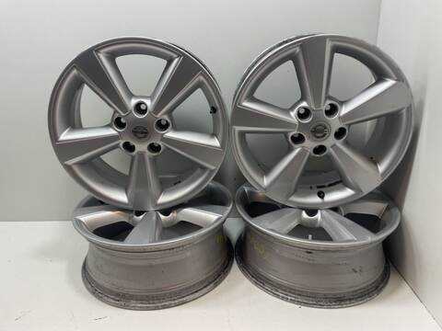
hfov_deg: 67.3
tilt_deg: -19.0
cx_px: 221
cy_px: 166
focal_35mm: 26
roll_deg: +1.6
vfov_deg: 53.1
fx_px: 332
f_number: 1.6
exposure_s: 1/100
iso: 100
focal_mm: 4.2
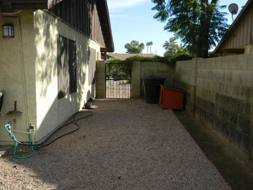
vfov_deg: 40.7
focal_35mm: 35
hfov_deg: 52.6
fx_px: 256
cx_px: 126
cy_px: 95
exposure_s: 1/500
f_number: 3.3
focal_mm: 6.2
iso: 80
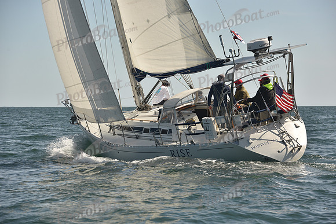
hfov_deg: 13.7
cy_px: 112
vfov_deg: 9.2
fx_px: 1400
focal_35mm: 150
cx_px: 168
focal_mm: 150
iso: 250
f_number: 7.1
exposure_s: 1/640
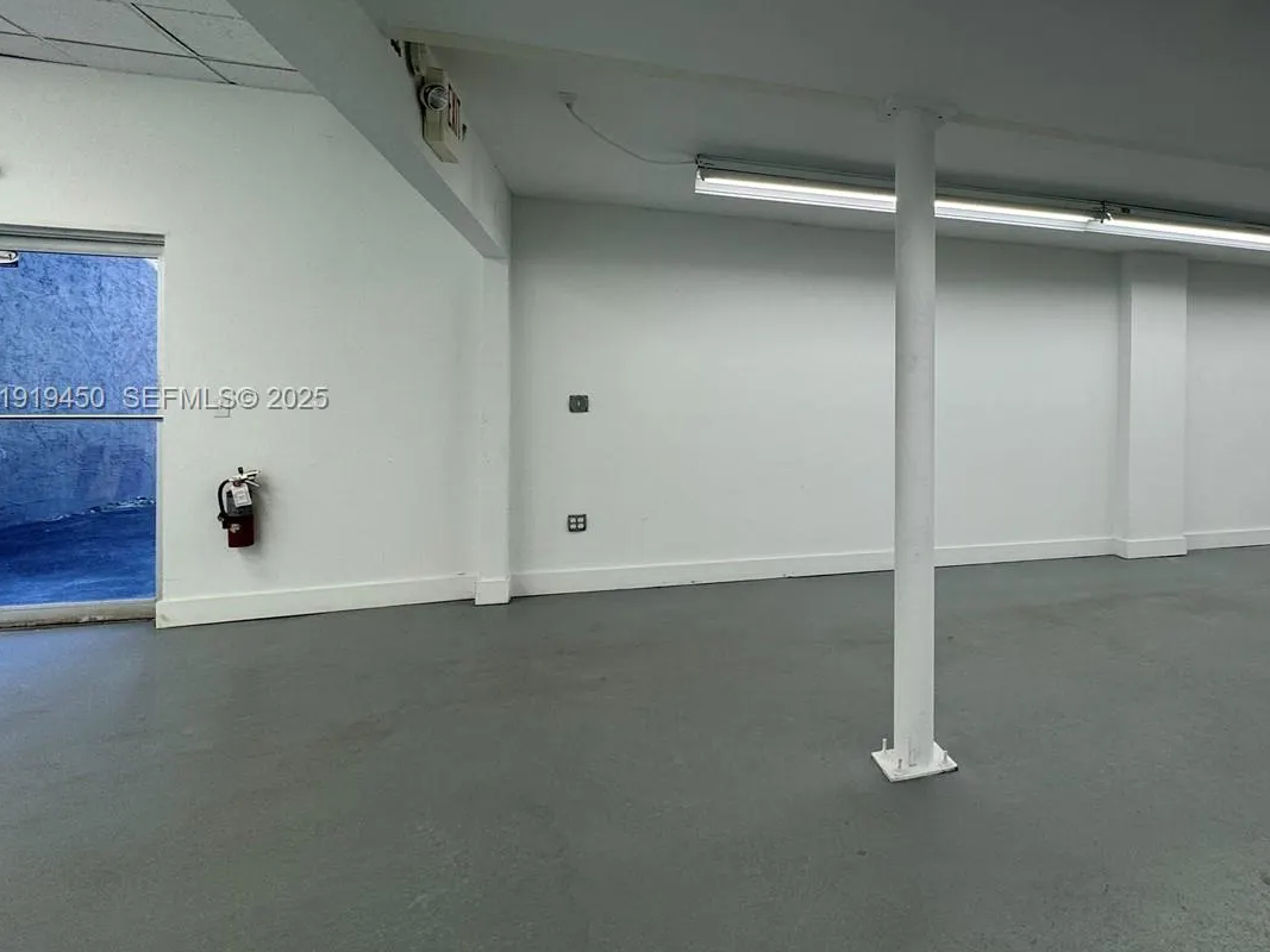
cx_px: 909
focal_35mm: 21
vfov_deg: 63.1
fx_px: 770
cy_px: 400
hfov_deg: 74.8
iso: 64
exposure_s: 1/120
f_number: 2.2
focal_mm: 2.22
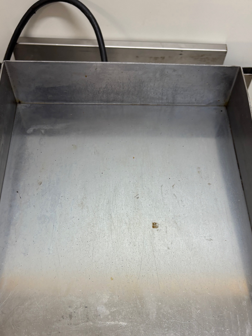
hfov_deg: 39.6
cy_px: 223
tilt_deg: -59.9
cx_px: 132
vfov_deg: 50.5
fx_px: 349
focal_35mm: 36
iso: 80
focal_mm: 5.96
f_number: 1.6
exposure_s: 1/50
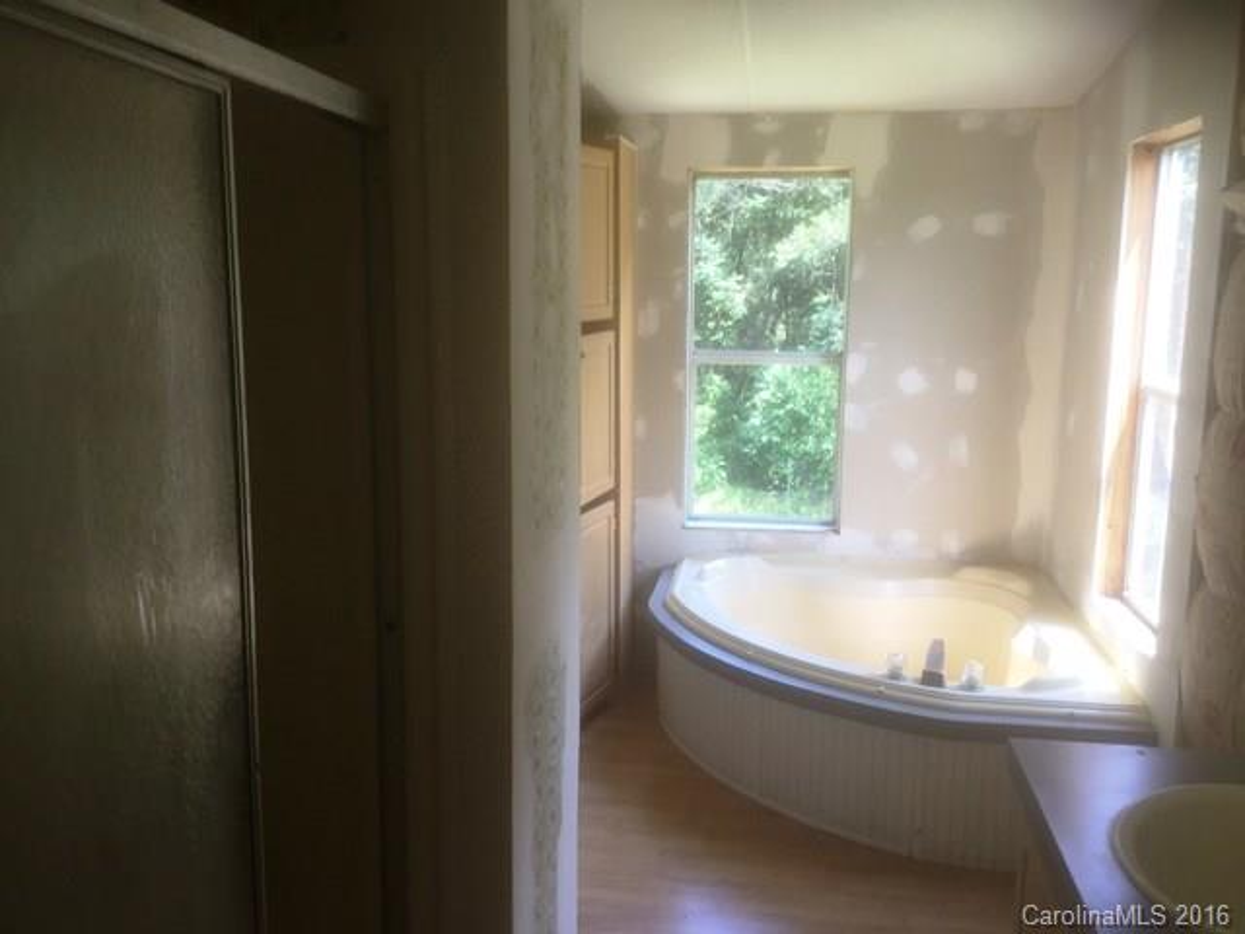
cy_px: 467
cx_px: 622
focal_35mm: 31
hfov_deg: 58.4
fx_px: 1115
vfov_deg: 45.4
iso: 32
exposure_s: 1/60
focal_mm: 3.3
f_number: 2.4
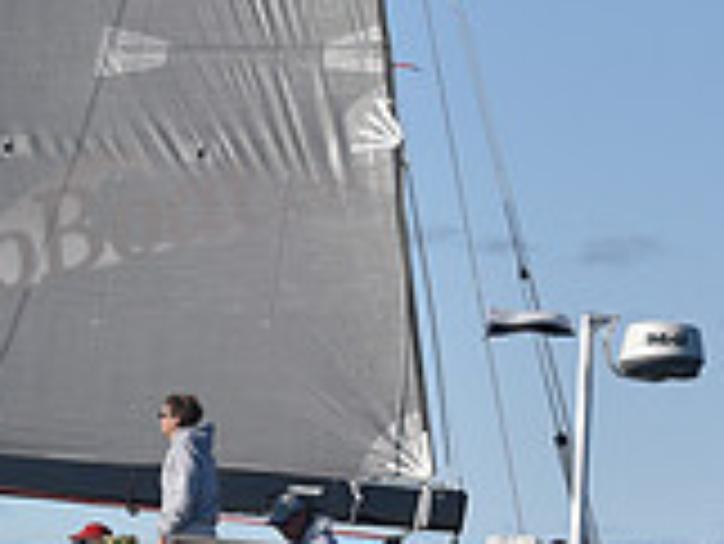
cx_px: -477
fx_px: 5065
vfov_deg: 6.1
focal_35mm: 242
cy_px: 537
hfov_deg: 8.0
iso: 250
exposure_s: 1/1000
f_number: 5.6
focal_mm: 70
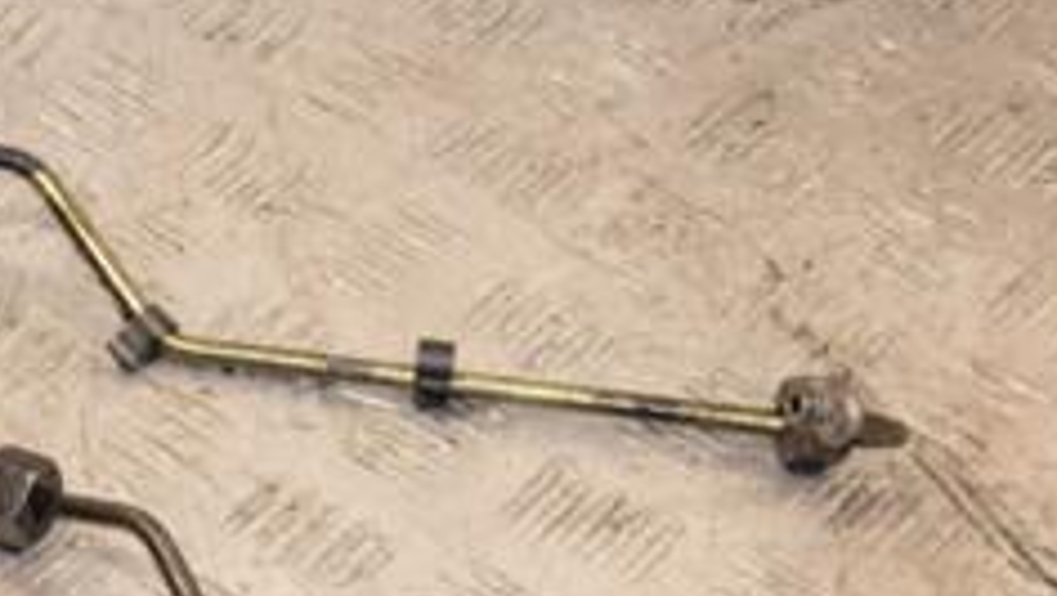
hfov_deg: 16.2
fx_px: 3589
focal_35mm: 128
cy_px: 654
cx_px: -121
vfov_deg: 9.4
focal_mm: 32
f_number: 6.3
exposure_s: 1/200
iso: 800
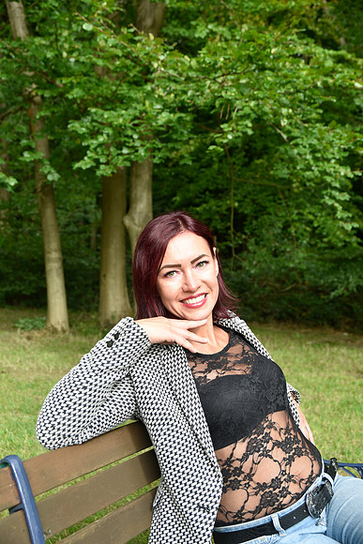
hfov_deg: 31.9
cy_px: 272
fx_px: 635
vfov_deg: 46.4
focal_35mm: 42
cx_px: 182
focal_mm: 28
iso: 100
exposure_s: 1/60
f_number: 4
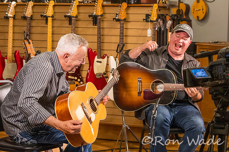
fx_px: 625
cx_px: 122
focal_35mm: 98
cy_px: 95
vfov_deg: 13.9
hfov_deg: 20.7
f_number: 7.1
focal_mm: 76
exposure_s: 1/200
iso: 20000
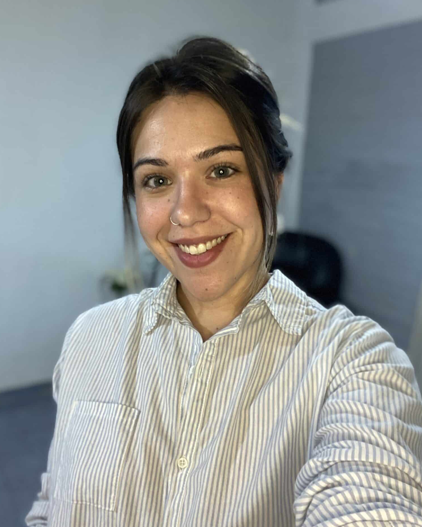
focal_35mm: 32
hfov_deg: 45.8
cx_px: 209
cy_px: 256
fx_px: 500
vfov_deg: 55.7
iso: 320
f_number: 2.2
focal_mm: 2.71
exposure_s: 1/25
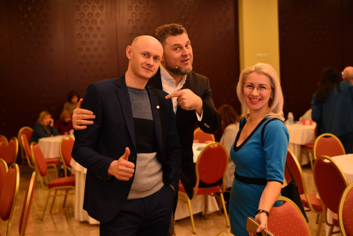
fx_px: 540
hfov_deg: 36.2
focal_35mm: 55
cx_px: 176
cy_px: 118
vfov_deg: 24.7
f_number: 3.2
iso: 1600
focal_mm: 55
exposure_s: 1/160
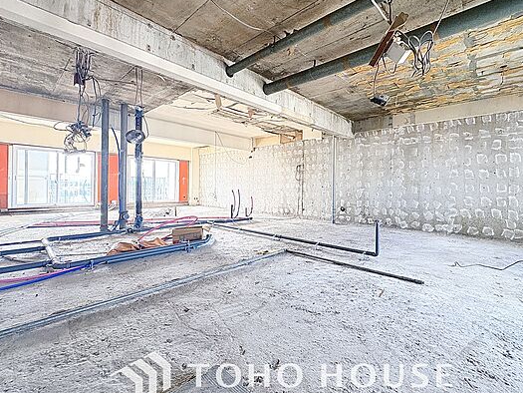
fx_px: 242
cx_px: 283
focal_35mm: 16
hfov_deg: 94.3
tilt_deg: +0.6
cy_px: 186
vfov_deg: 78.1
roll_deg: -0.3
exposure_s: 1/71
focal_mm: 2.22
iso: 250
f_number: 2.2
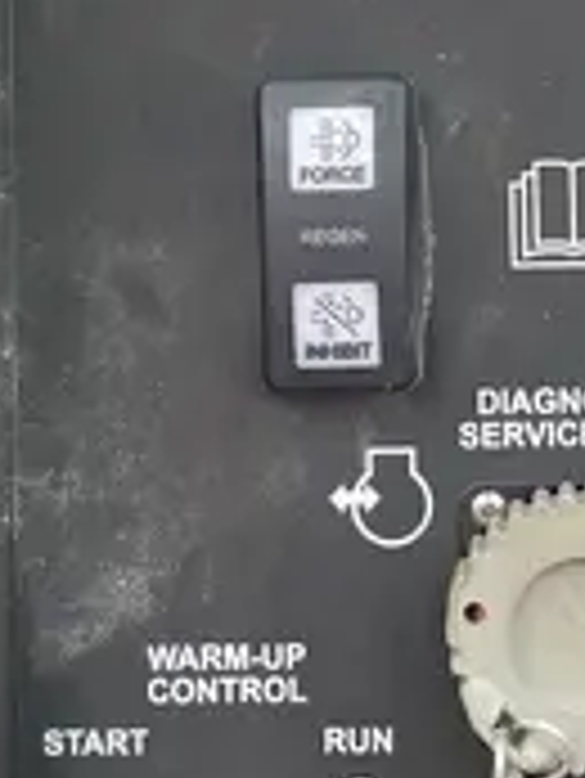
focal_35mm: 110
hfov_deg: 13.4
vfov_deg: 17.3
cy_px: -61
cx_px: 486
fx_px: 2476
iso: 50
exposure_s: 1/370
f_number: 1.6
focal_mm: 5.1
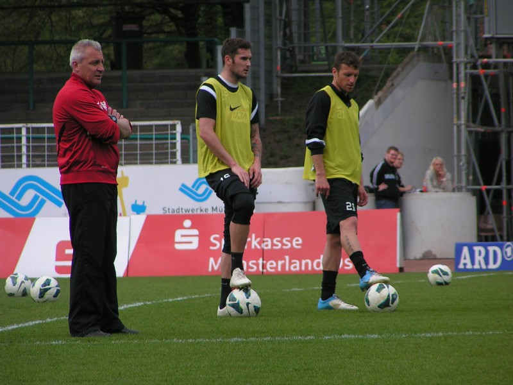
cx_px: 256
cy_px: 192
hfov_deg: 5.8
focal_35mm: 340
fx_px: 5039
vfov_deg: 4.4
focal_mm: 52
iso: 50
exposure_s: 1/640
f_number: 3.5
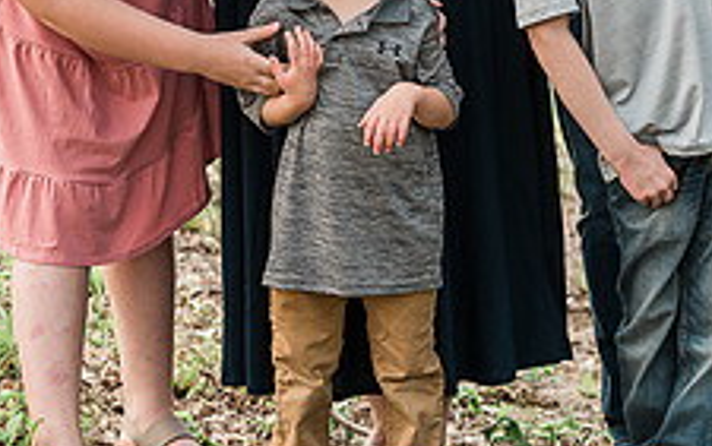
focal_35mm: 204
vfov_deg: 6.4
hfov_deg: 10.3
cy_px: -193
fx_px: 3961
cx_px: 329
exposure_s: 1/250
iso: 400
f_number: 4
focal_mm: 100
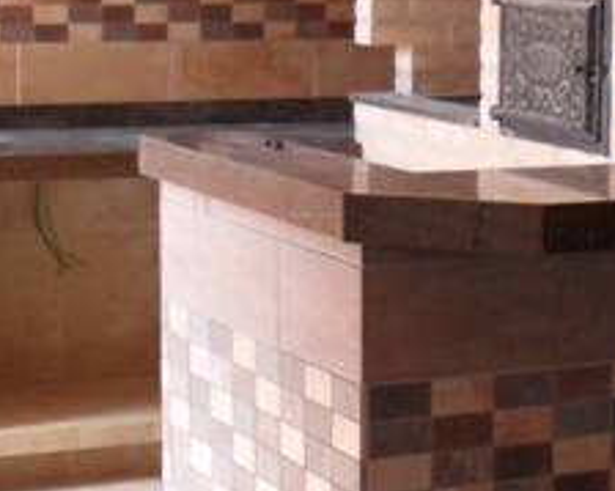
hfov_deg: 15.3
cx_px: 695
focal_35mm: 122
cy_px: 107
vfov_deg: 12.6
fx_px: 2220
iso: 80
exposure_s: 1/60
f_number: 3
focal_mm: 6.3
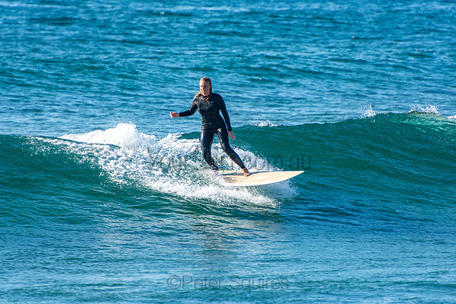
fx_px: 7601
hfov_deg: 3.4
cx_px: 228
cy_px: 152
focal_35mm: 600
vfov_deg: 2.3
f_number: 5.6
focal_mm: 400
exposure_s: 1/1250
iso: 400
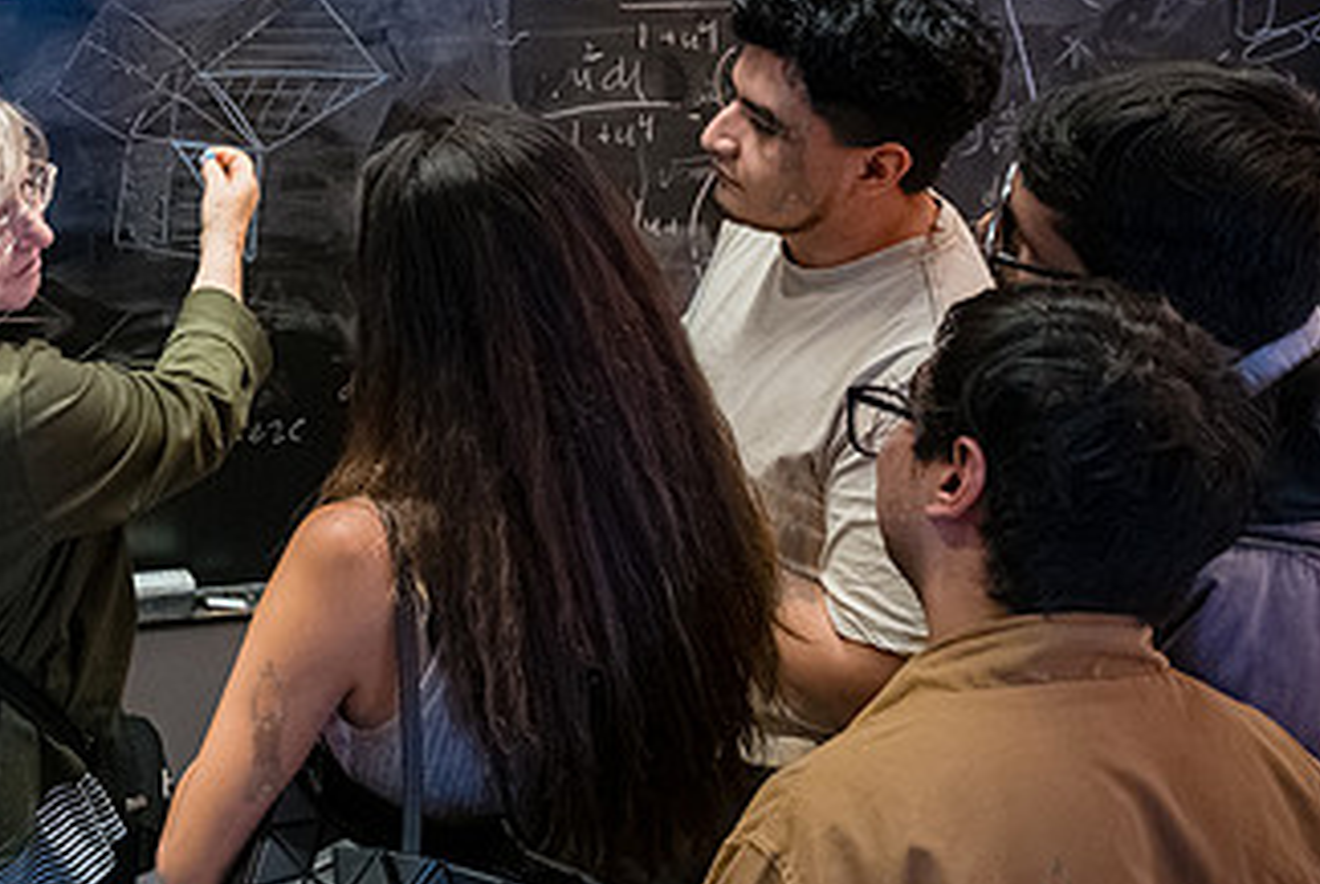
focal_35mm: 52
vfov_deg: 25.6
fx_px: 1909
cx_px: 192
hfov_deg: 36.3
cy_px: 179
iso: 8000
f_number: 3.5
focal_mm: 24
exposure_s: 1/160
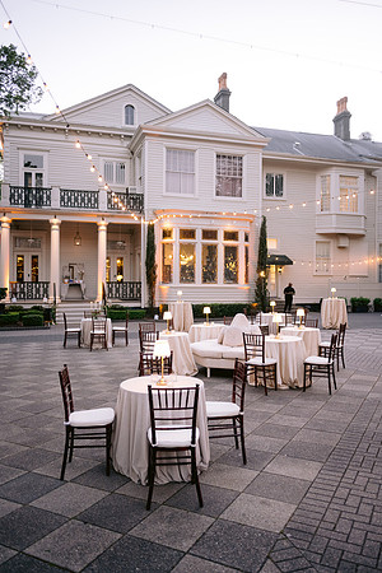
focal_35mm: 28
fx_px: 446
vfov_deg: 65.5
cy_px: 286
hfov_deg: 46.4
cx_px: 191
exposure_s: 1/80
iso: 1250
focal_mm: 28
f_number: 2.8
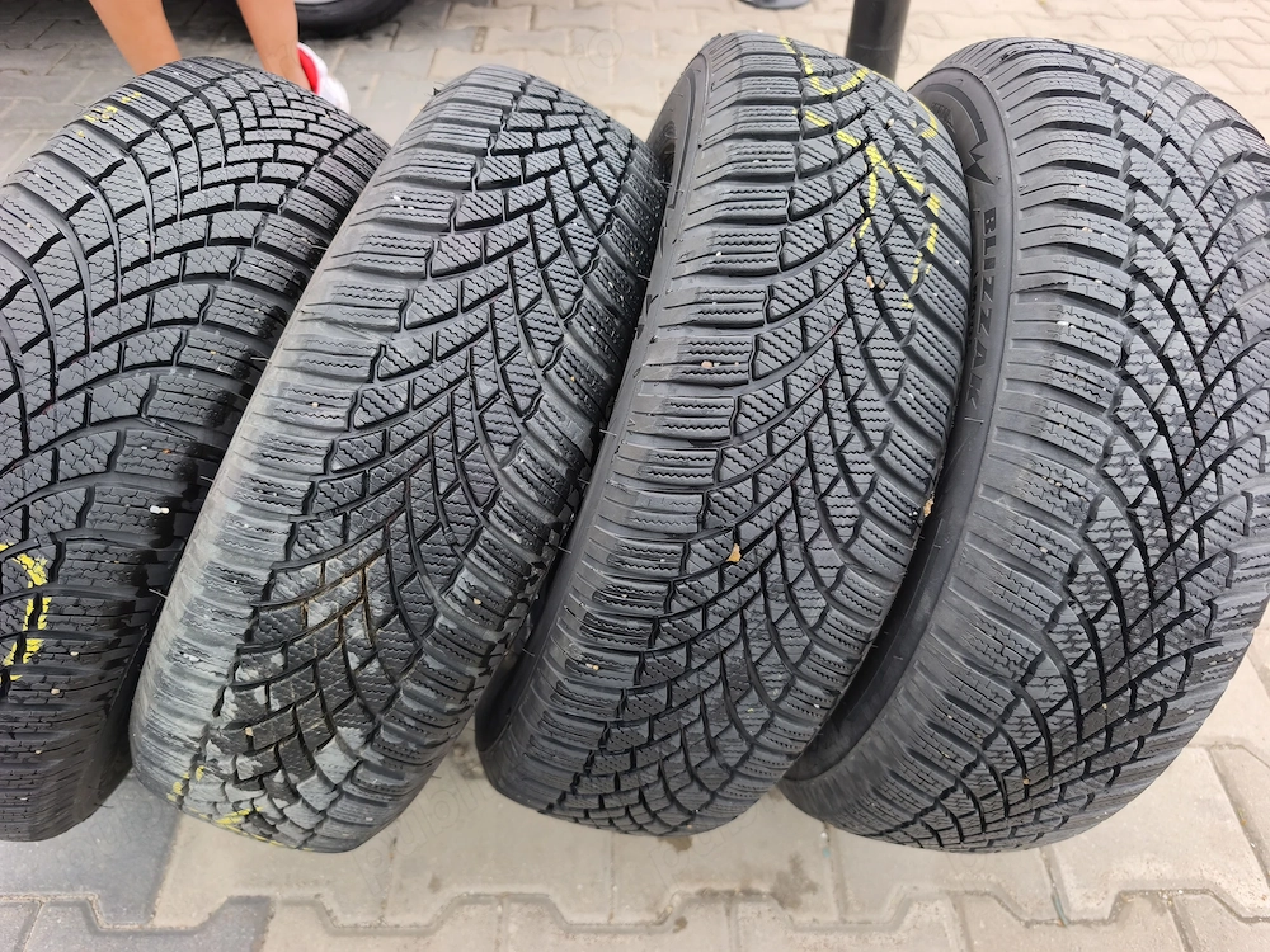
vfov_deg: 58.9
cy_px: 476
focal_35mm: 23
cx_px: 635
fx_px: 844
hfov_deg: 73.9
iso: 50
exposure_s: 1/720
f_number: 1.6
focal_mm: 6.57
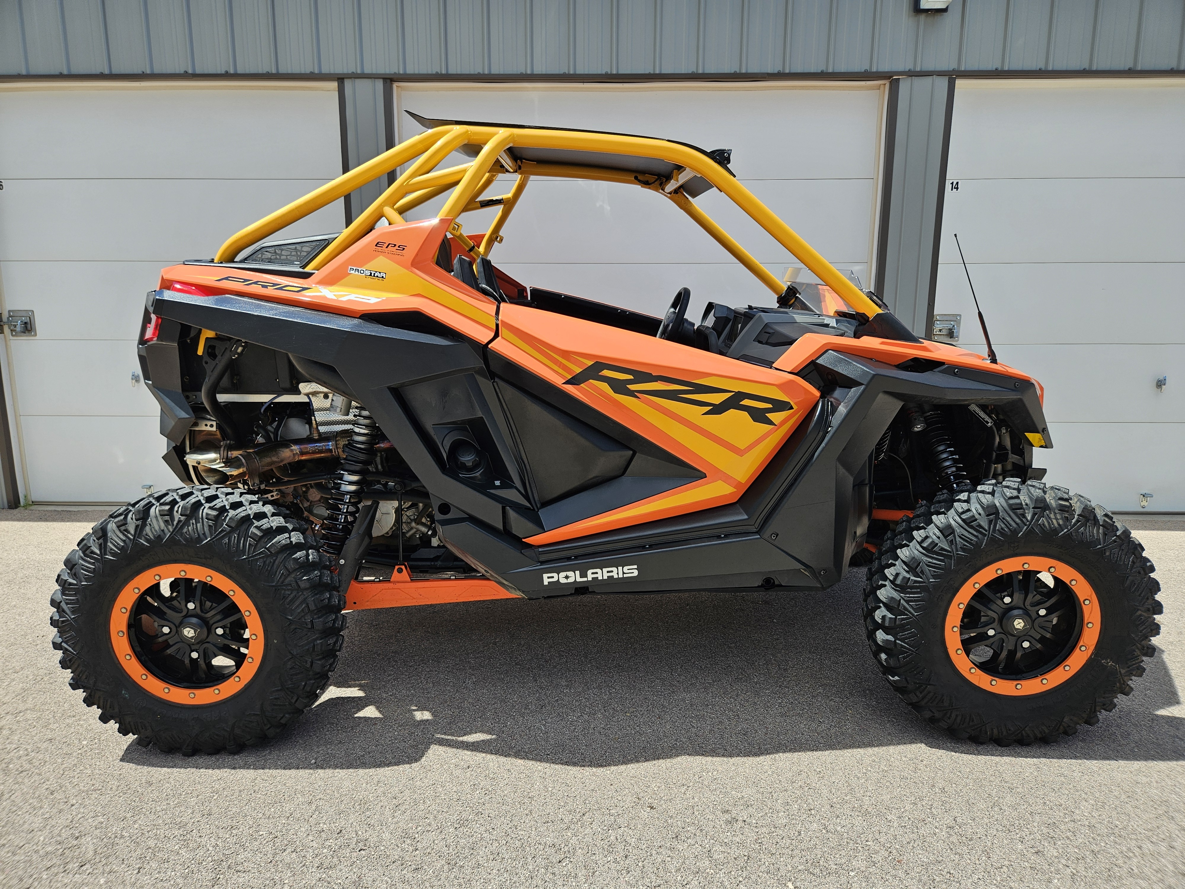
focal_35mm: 23
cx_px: 592
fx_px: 787
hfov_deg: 73.9
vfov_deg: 58.9
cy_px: 444
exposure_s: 1/740
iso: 25
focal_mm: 5.4
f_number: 1.8
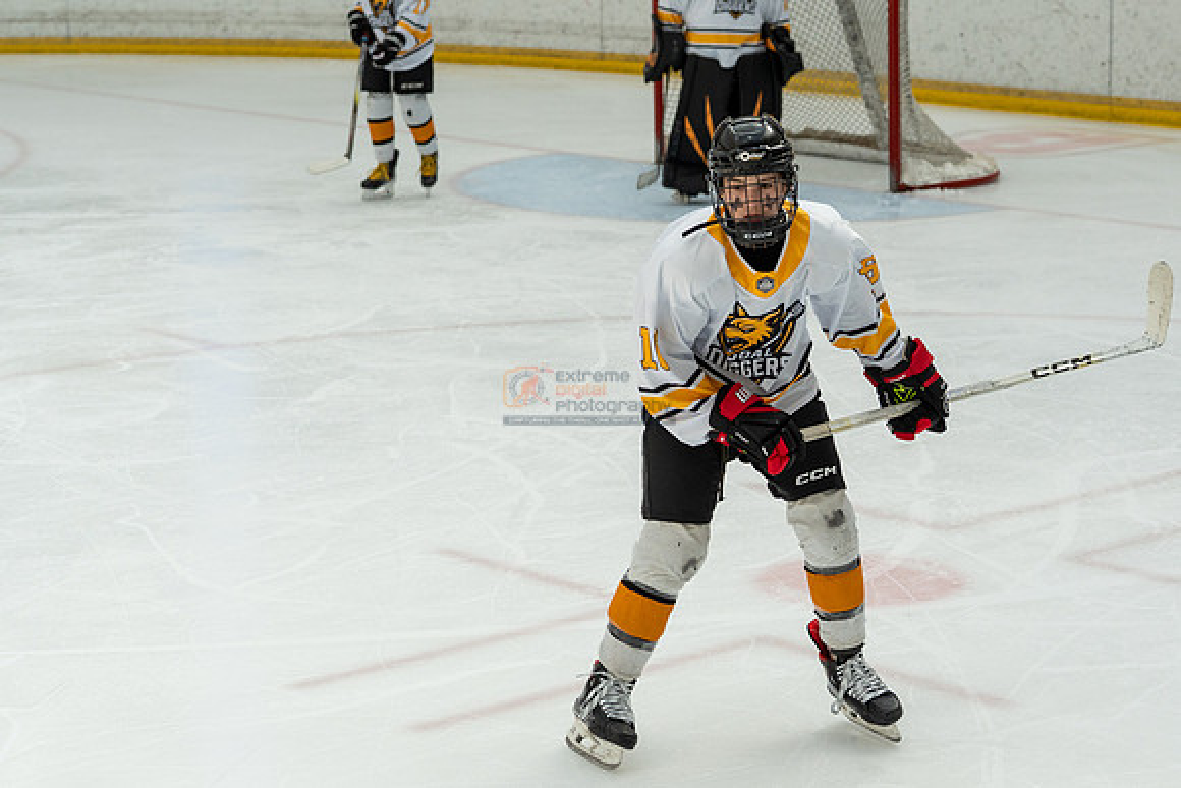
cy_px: 394
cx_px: 590
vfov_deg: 14.3
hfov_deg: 21.2
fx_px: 3150
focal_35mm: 96
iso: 800
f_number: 3.5
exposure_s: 1/1600
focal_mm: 64
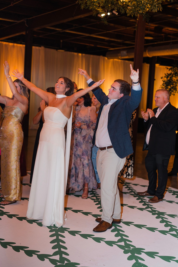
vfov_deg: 39.6
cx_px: 89
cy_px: 134
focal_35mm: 50
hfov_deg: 27.0
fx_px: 371
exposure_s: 1/100
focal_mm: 50
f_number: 2.5
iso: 500
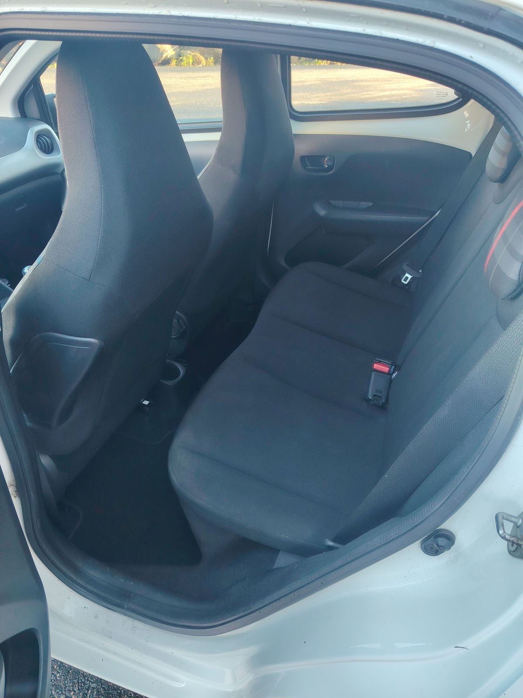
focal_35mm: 24
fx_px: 483
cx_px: 262
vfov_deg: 71.6
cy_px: 349
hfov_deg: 56.8
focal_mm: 5.25
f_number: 1.75
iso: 246
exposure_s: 1/33.3
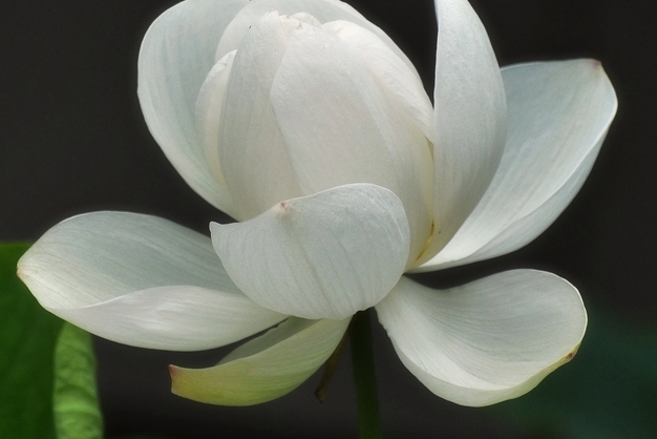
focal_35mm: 405
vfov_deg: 3.4
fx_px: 7391
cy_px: 176
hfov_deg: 5.1
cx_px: 240
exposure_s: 1/1250
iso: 200
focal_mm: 165
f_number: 5
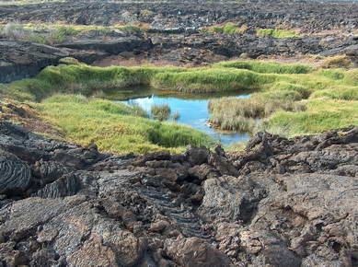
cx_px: 179
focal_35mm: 44
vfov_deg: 32.8
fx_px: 454
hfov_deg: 43.0
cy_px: 134
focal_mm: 8.96
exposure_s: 1/139
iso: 100
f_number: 4
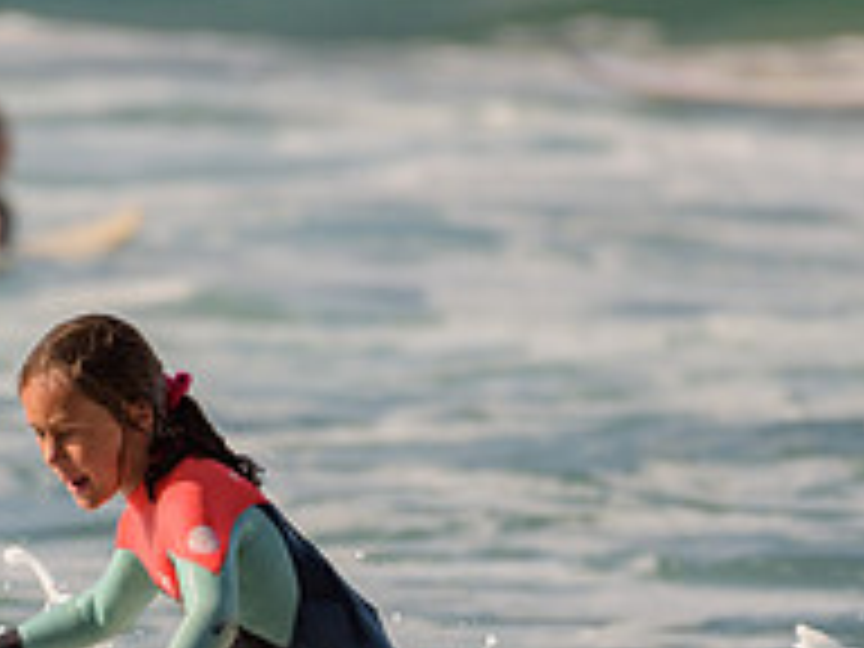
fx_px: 44478
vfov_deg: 0.8
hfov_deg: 1.1
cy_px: 637
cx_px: 17
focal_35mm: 1782
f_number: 5.6
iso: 110
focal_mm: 500
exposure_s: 1/2000
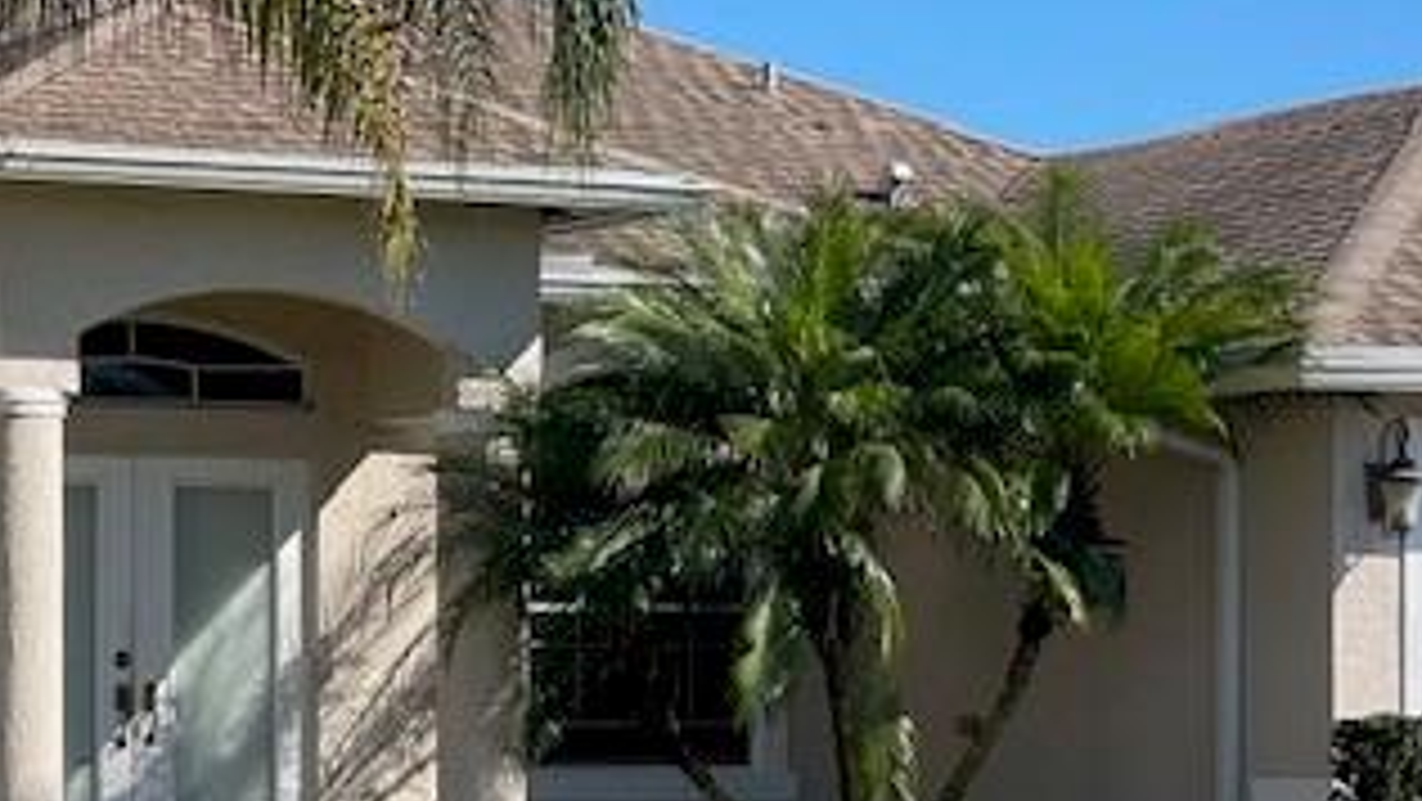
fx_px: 5318
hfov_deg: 15.2
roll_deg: +0.0
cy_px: 675
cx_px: 356
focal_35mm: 141
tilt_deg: +0.0
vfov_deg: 8.6
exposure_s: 1/752
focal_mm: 7.5
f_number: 2.2
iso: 20
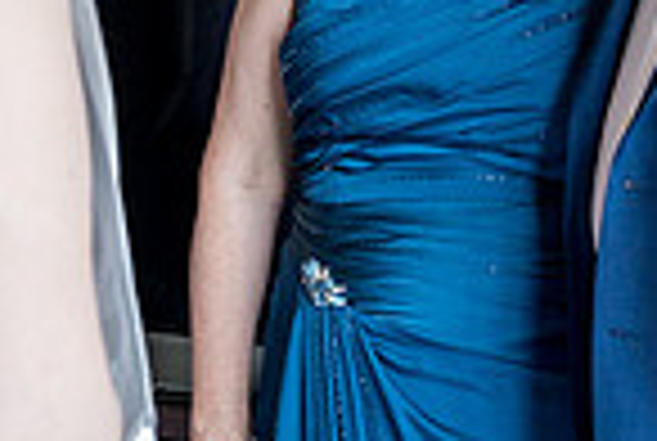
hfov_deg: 18.4
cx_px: 324
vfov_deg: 12.3
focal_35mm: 111
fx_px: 2030
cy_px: 2
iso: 1000
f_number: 4.5
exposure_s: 1/160
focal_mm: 28
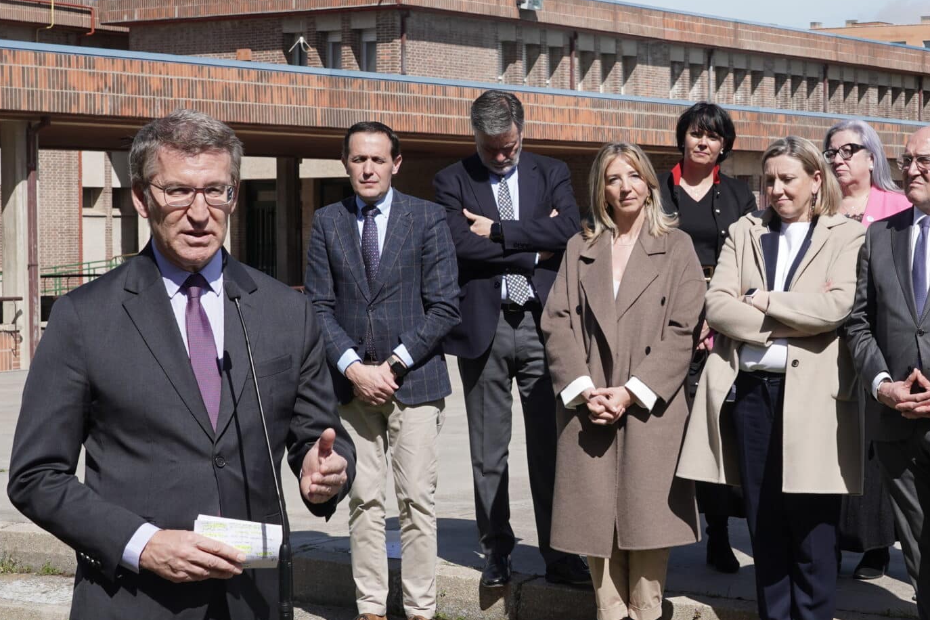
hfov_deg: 24.6
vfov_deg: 16.7
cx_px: 663
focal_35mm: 82
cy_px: 300
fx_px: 2118
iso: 100
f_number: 10
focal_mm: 37
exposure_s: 1/160
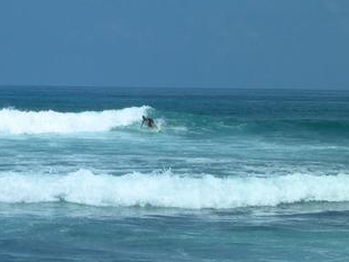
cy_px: 133
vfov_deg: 7.6
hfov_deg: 10.1
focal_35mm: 196
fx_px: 1975
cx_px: 88
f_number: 4.8
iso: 100
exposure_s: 1/914
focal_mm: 16.8
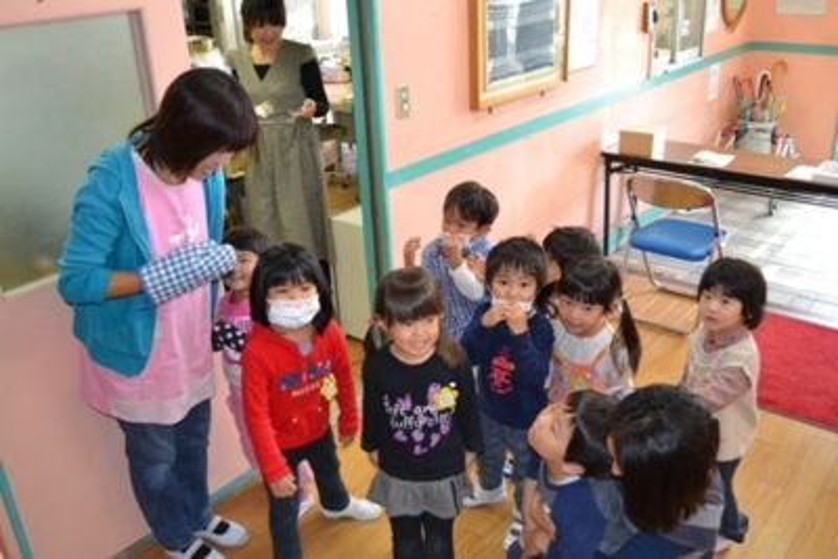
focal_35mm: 33
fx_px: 768
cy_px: 280
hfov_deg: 57.2
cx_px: 419
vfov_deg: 40.0
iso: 1000
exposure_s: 1/60
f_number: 3.8
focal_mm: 22
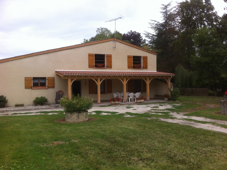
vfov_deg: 40.6
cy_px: 85
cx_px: 114
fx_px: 229
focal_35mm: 35
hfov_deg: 52.7
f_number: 2.8
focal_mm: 3.85
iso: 80
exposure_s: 1/419
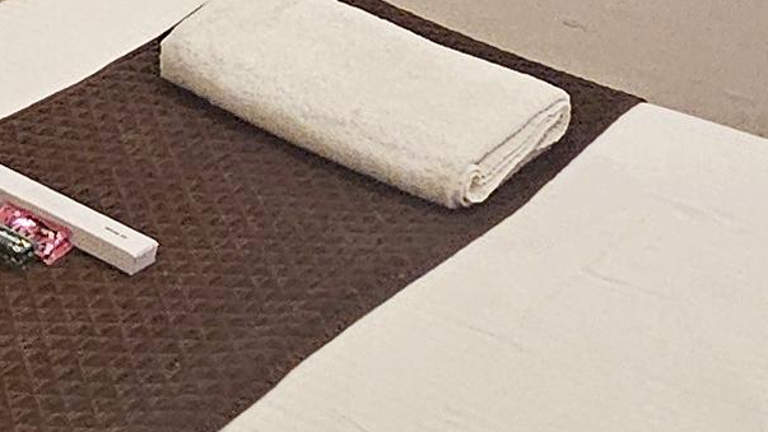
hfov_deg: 21.0
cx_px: -185
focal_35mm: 94
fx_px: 1914
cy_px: -248
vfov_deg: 12.2
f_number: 2.2
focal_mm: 2.2
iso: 320
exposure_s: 1/50
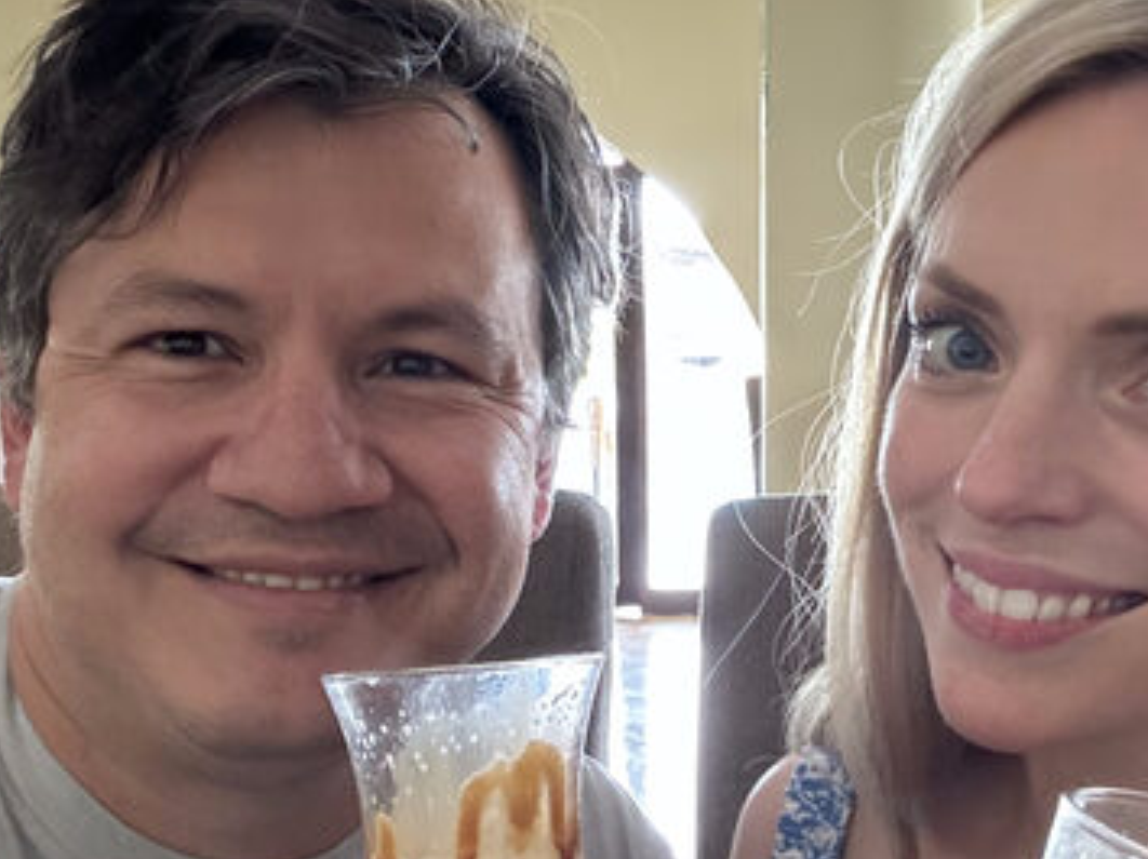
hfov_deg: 36.3
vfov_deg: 28.0
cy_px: 473
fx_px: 1723
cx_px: 811
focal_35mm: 52
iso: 500
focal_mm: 2.69
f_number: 1.9
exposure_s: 1/30
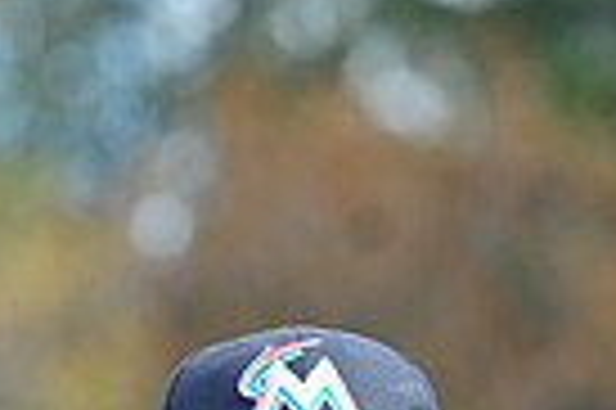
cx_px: 171
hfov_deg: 3.4
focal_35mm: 615
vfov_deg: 2.2
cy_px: 743
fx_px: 10511
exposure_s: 1/400
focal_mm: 145
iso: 250
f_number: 4.5
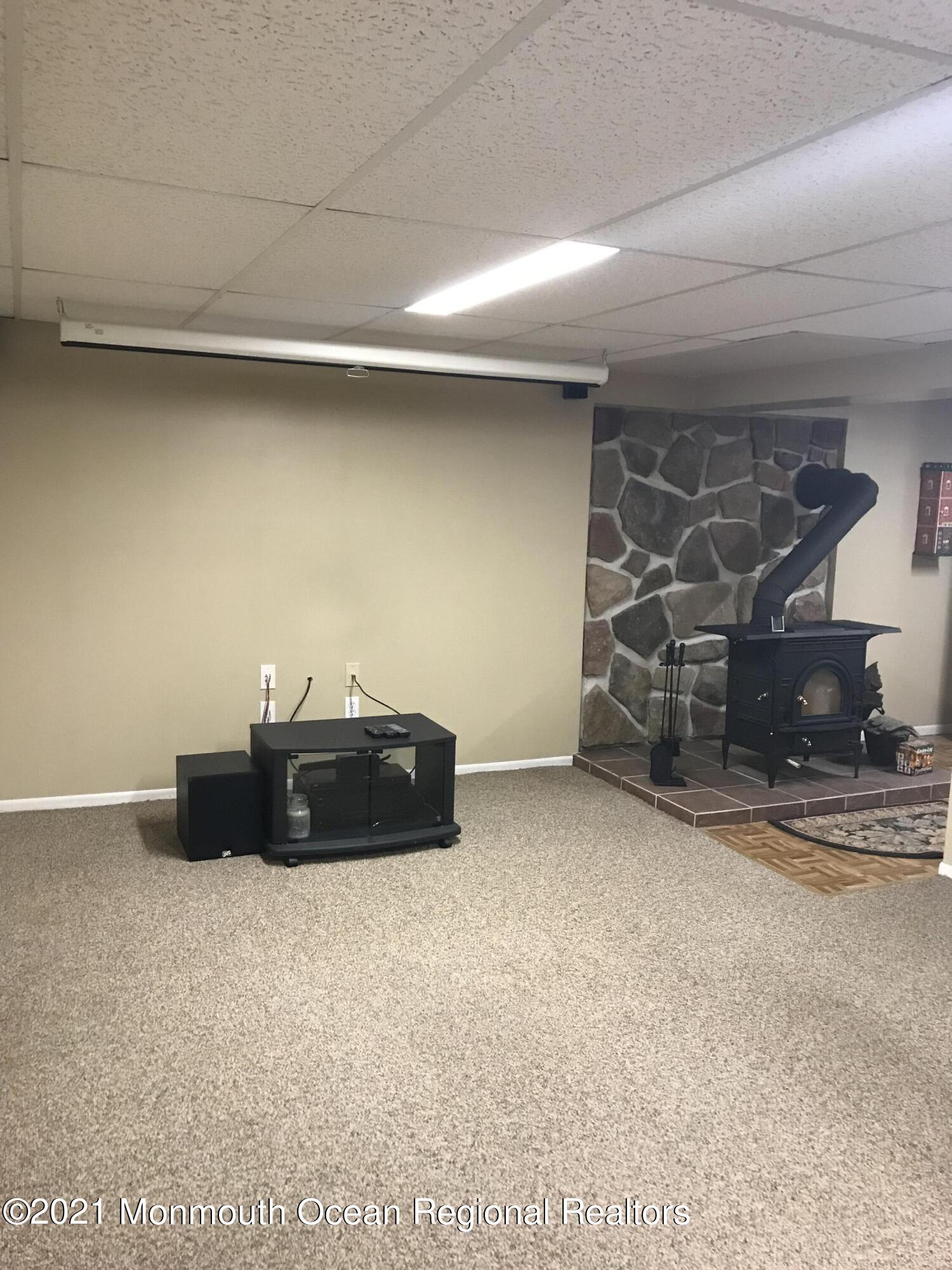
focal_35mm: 28
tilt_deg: -6.8
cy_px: 635
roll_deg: -1.8
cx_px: 476
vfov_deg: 63.4
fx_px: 1027
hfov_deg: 49.7
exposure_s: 1/15
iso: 64
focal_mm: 3.99
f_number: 1.8
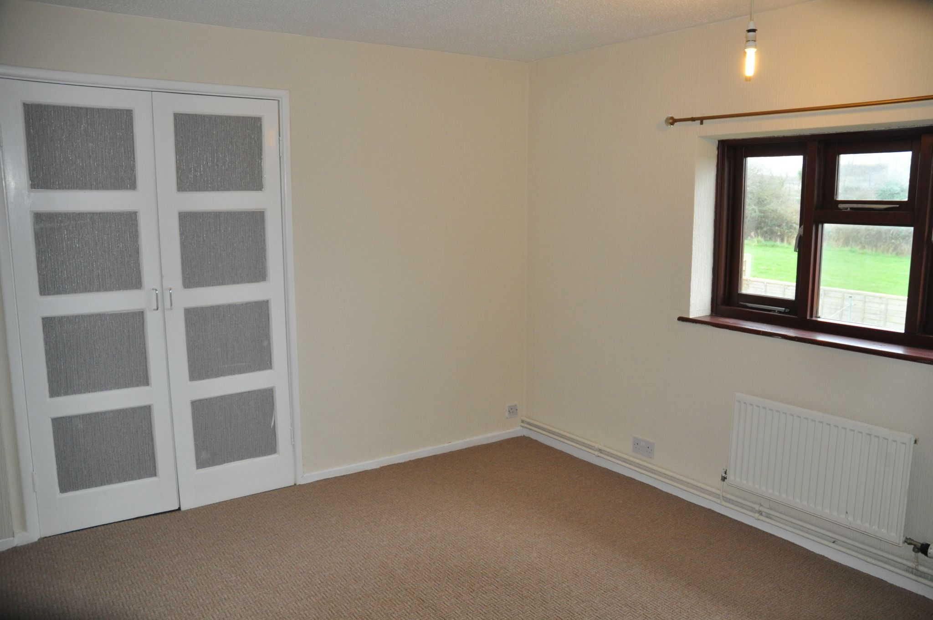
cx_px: 466
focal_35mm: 27
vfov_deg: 47.8
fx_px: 699
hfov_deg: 67.4
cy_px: 310
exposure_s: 1/60
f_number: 3.5
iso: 800
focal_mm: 18
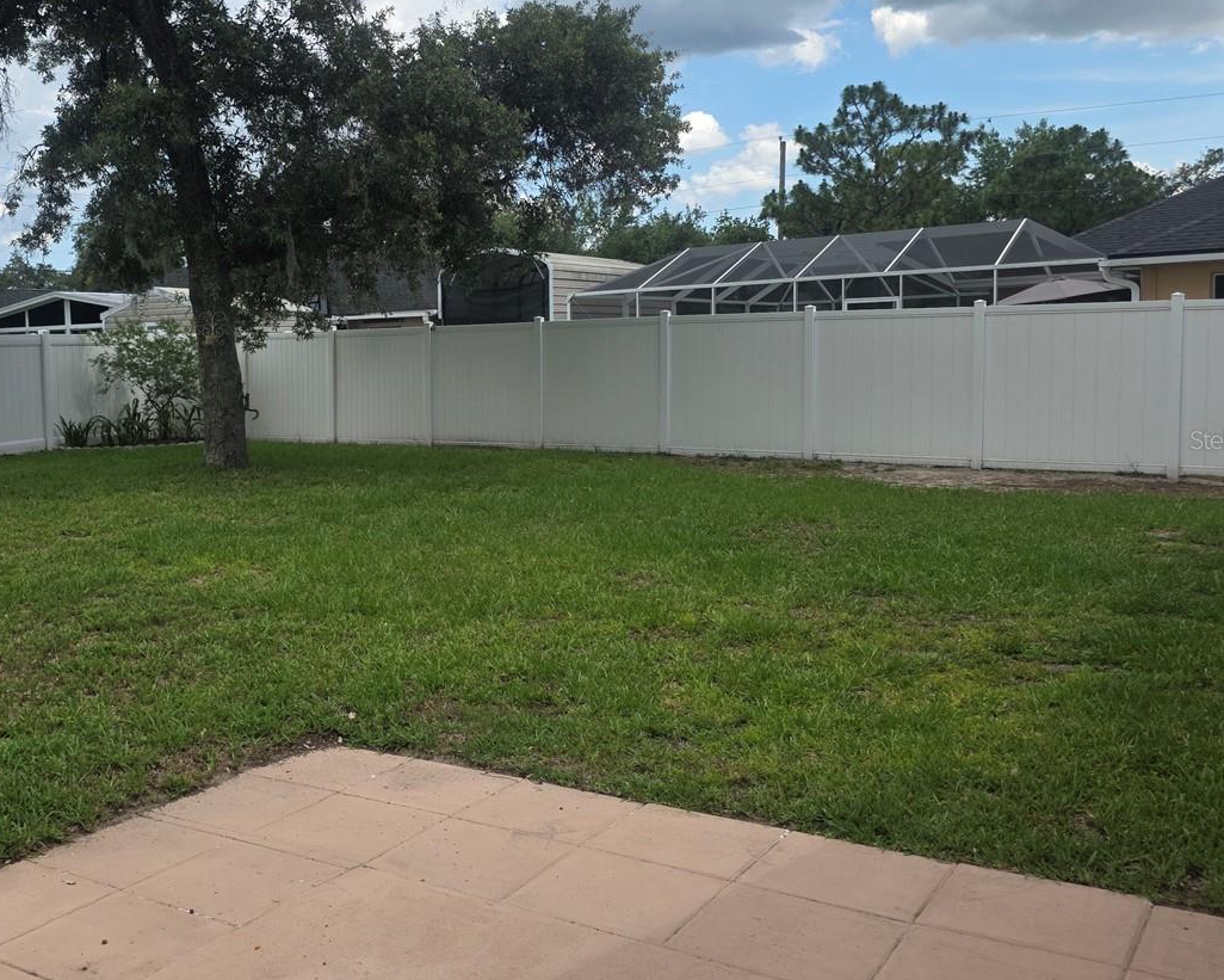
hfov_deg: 50.0
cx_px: 348
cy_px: 439
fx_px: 1268
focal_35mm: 35
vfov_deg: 42.2
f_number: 1.7
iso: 80
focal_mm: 6.3
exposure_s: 1/3598
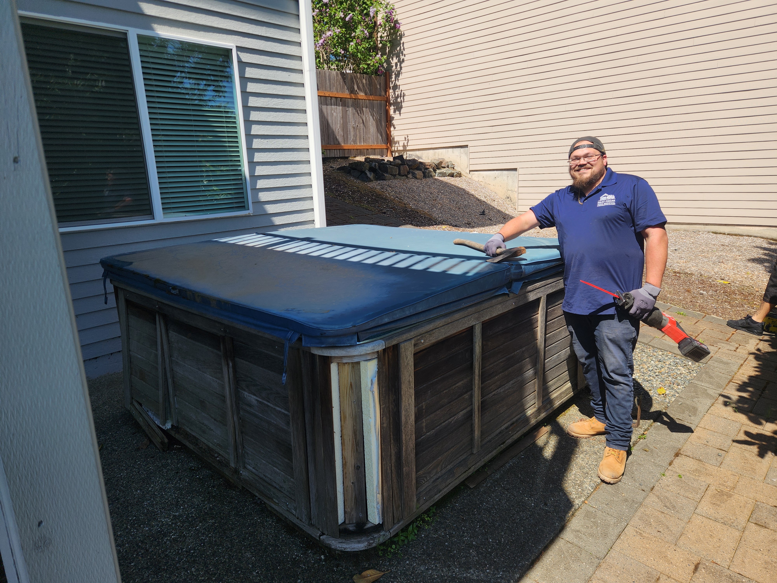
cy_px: 292
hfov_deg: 73.9
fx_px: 516
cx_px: 388
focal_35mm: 23
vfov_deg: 58.9
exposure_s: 1/1399
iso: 20
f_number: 1.8
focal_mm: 5.4
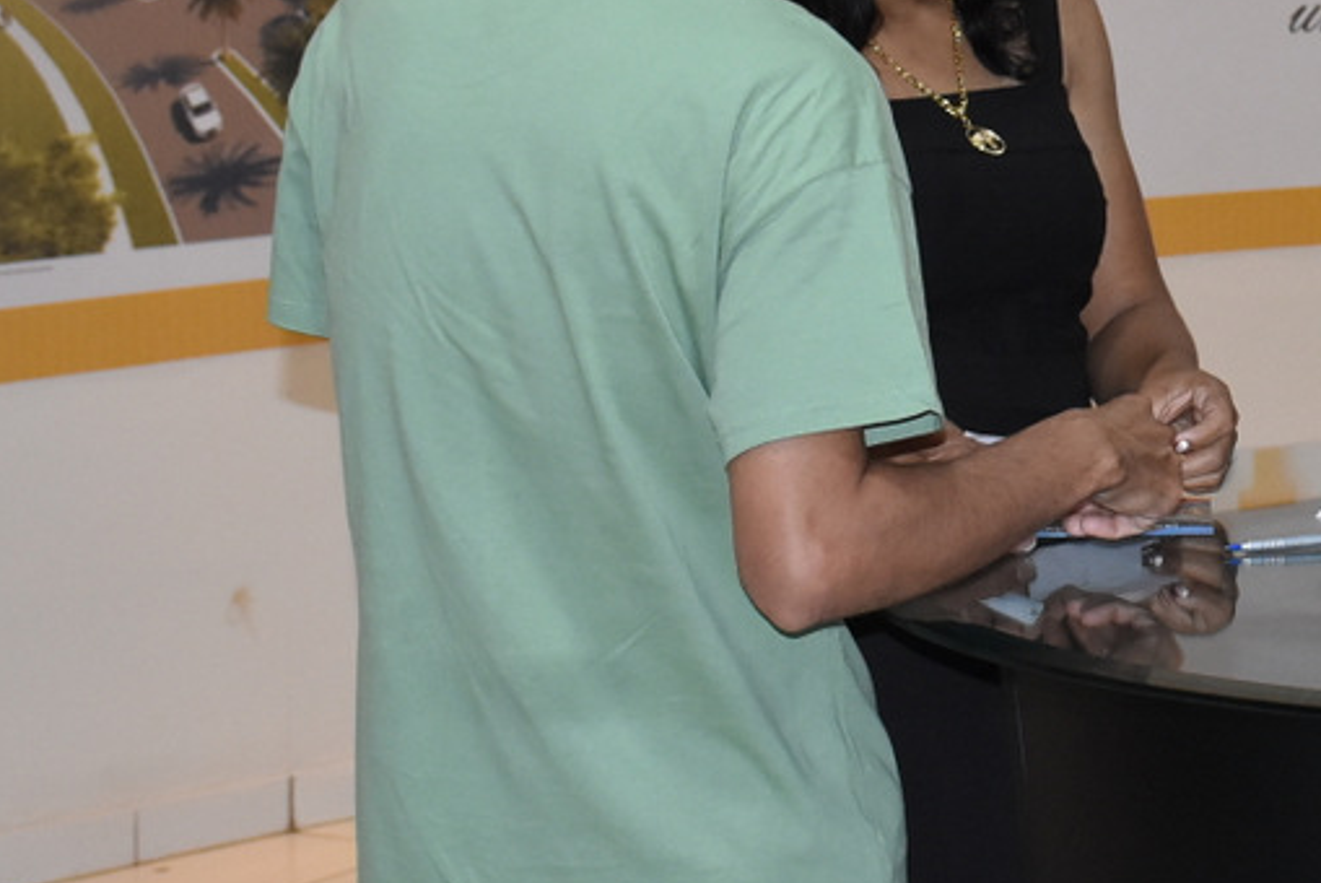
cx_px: 1497
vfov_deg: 10.3
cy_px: -5
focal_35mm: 132
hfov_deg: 15.1
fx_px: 4846
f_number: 5.6
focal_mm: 32
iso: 1600
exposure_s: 1/60
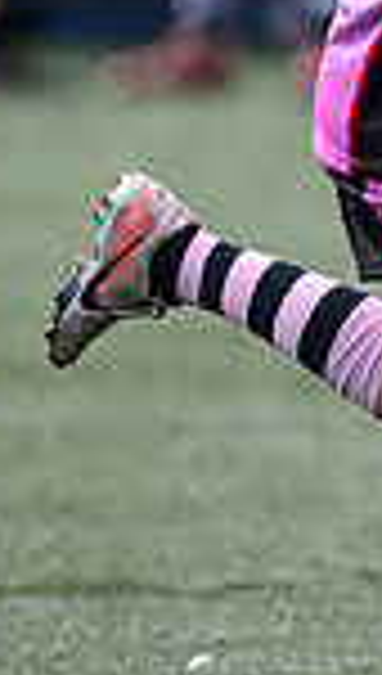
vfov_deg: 1.1
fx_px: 34632
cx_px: 1283
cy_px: -172
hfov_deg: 0.6
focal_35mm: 1934
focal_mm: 400
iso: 500
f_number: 3.5
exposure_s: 1/2500
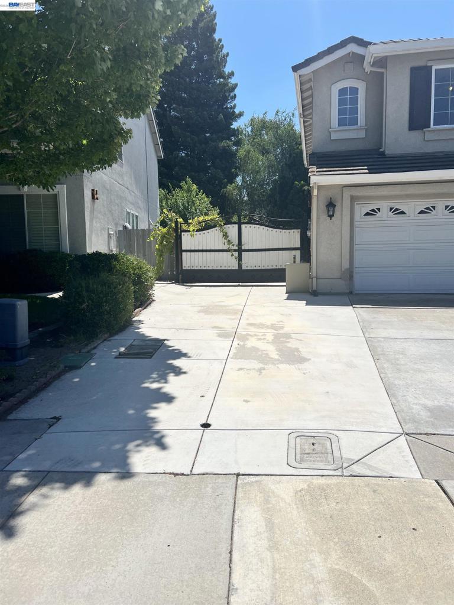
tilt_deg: -5.1
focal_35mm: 26
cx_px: 227
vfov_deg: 67.3
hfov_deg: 53.1
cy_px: 302
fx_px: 455
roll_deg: +2.5
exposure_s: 1/8696
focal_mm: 5.7
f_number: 1.5
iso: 50
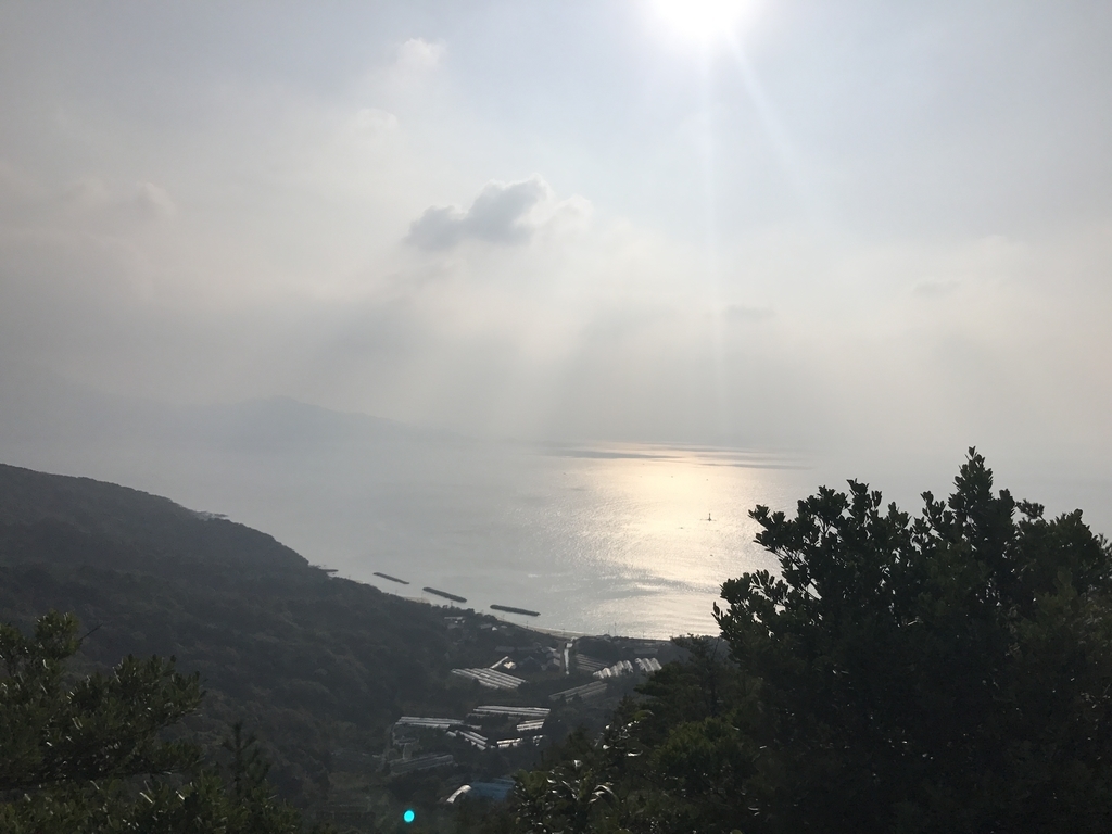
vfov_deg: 49.7
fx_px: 899
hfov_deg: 63.4
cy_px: 417
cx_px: 556
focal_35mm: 28
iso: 25
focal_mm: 3.99
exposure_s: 1/24390
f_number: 1.8
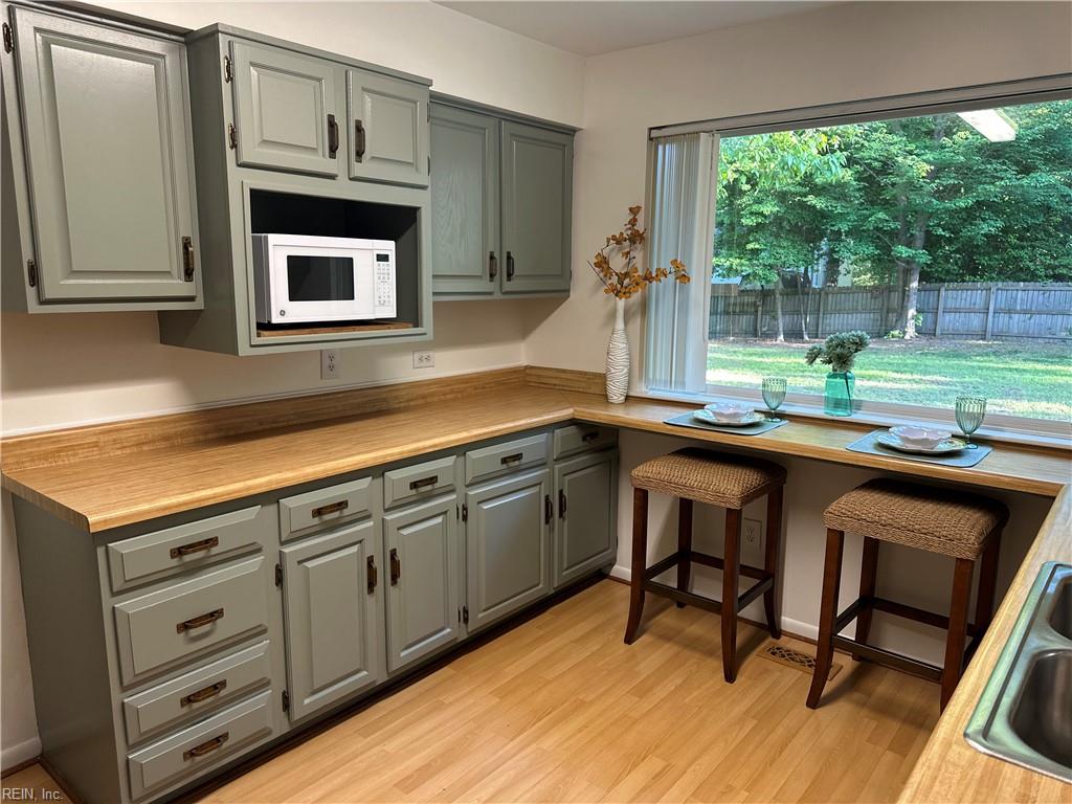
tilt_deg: -10.2
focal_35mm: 24
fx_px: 743
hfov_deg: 71.6
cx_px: 536
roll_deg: -0.8
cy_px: 402
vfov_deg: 56.8
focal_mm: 6.86
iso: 160
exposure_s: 1/60
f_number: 1.78
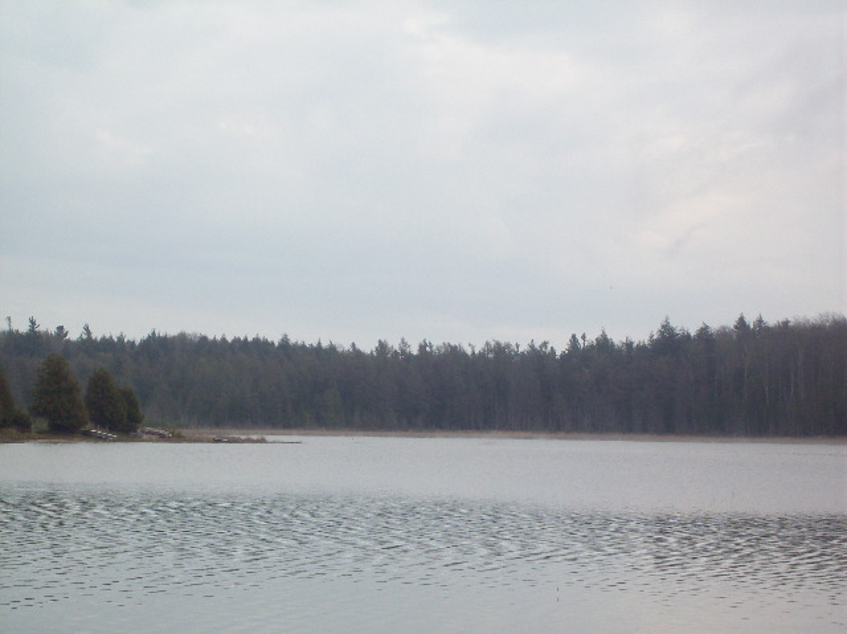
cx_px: 424
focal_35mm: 108
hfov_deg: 18.2
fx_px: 2641
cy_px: 317
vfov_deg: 13.7
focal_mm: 18
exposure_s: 1/855
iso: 80
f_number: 4.8
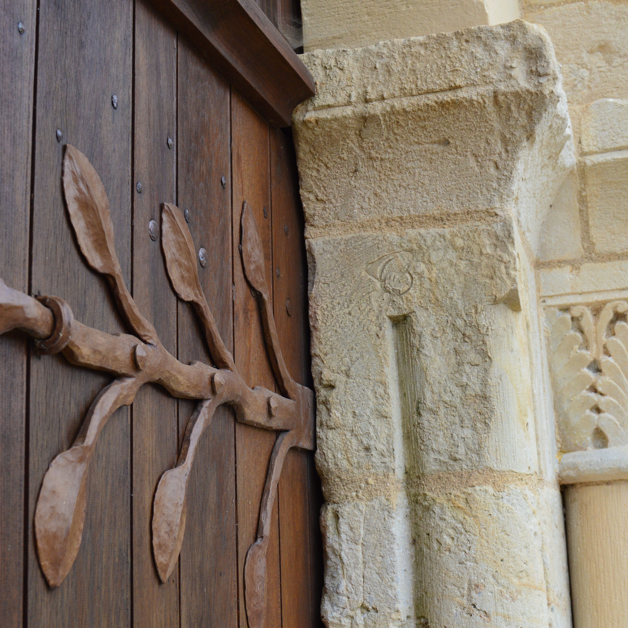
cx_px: 319
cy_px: 312
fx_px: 1190
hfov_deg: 29.6
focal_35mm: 58
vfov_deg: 29.6
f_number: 9
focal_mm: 30
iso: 400
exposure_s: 1/160
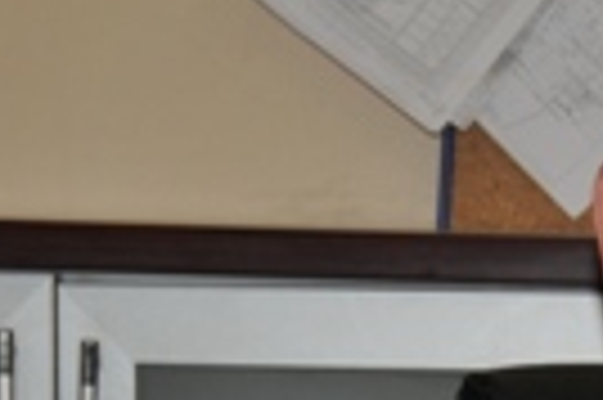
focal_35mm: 257
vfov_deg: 5.3
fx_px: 4299
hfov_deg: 8.0
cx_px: 680
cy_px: 726
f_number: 4.2
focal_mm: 36
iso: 200
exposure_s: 1/60
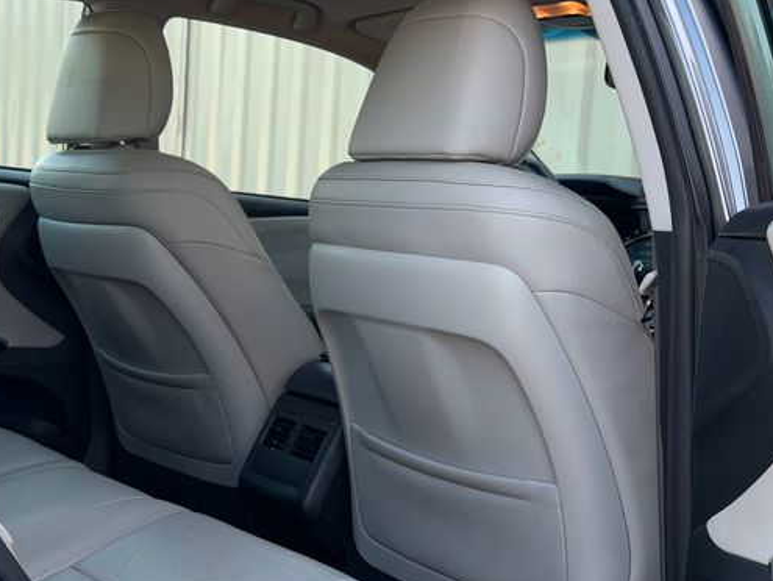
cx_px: 306
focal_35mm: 62
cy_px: 275
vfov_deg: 23.7
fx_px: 1386
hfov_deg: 31.1
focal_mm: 6.76
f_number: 1.78
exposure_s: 1/425
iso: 64
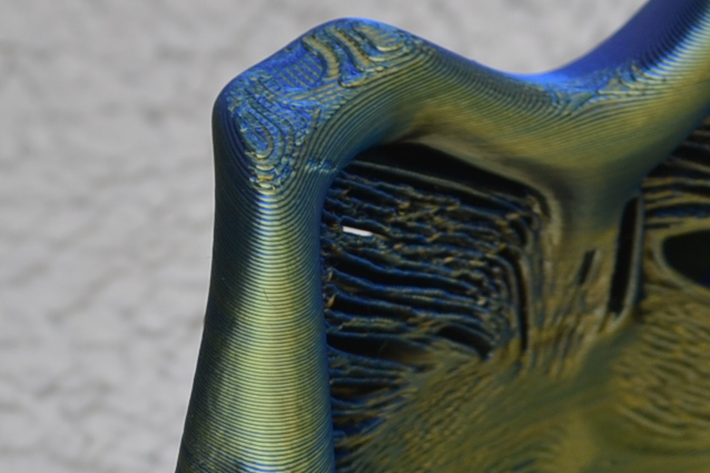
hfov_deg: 10.4
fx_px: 3845
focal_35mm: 195
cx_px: 756
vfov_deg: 7.0
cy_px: 470
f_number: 7.1
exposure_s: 1/200
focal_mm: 36
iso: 100
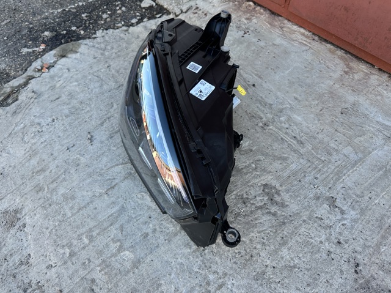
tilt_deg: -50.5
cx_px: 196
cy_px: 146
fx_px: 271
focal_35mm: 24
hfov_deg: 71.6
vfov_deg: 56.8
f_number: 1.78
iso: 80
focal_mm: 6.86
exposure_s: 1/524
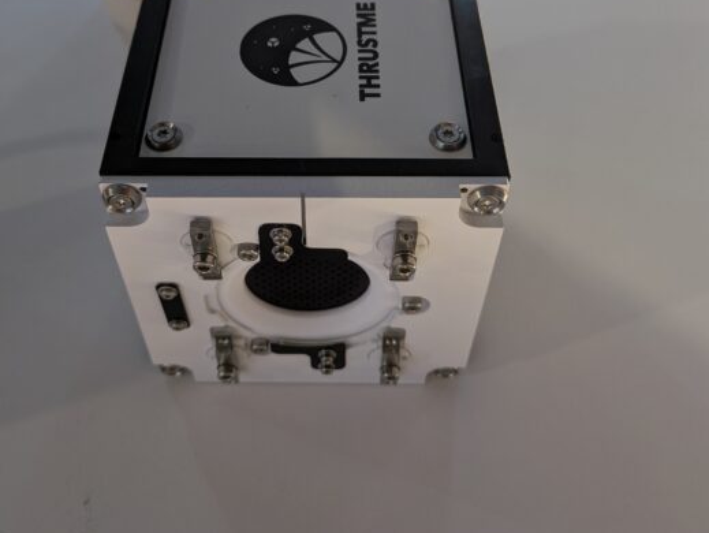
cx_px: 306
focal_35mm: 37
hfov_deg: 50.0
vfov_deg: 38.1
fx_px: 758
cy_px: 158
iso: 82
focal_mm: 5.43
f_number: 1.89
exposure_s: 1/100
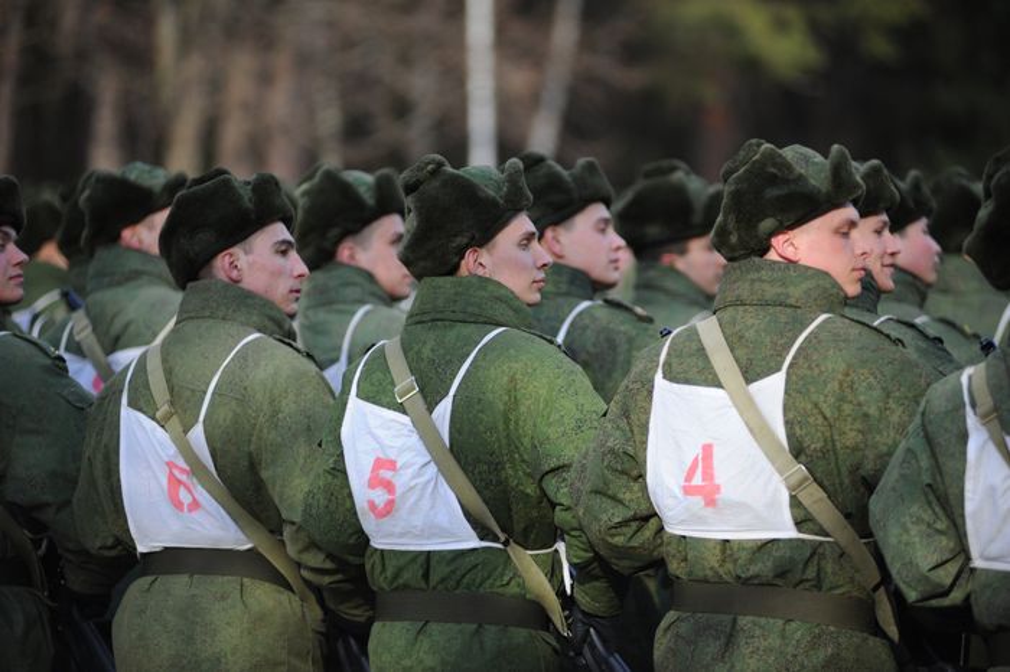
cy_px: 336
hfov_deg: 13.3
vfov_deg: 8.8
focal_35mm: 155
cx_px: 505
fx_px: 4346
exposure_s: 1/2500
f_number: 2.8
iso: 800
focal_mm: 155
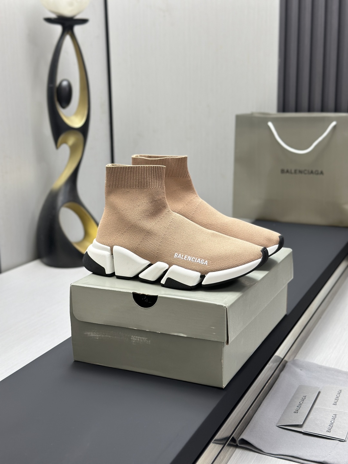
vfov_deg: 39.7
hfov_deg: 30.3
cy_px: 232
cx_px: 174
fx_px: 643
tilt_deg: -12.2
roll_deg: +0.7
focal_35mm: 48
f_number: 1.78
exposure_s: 1/50
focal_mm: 6.86
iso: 100
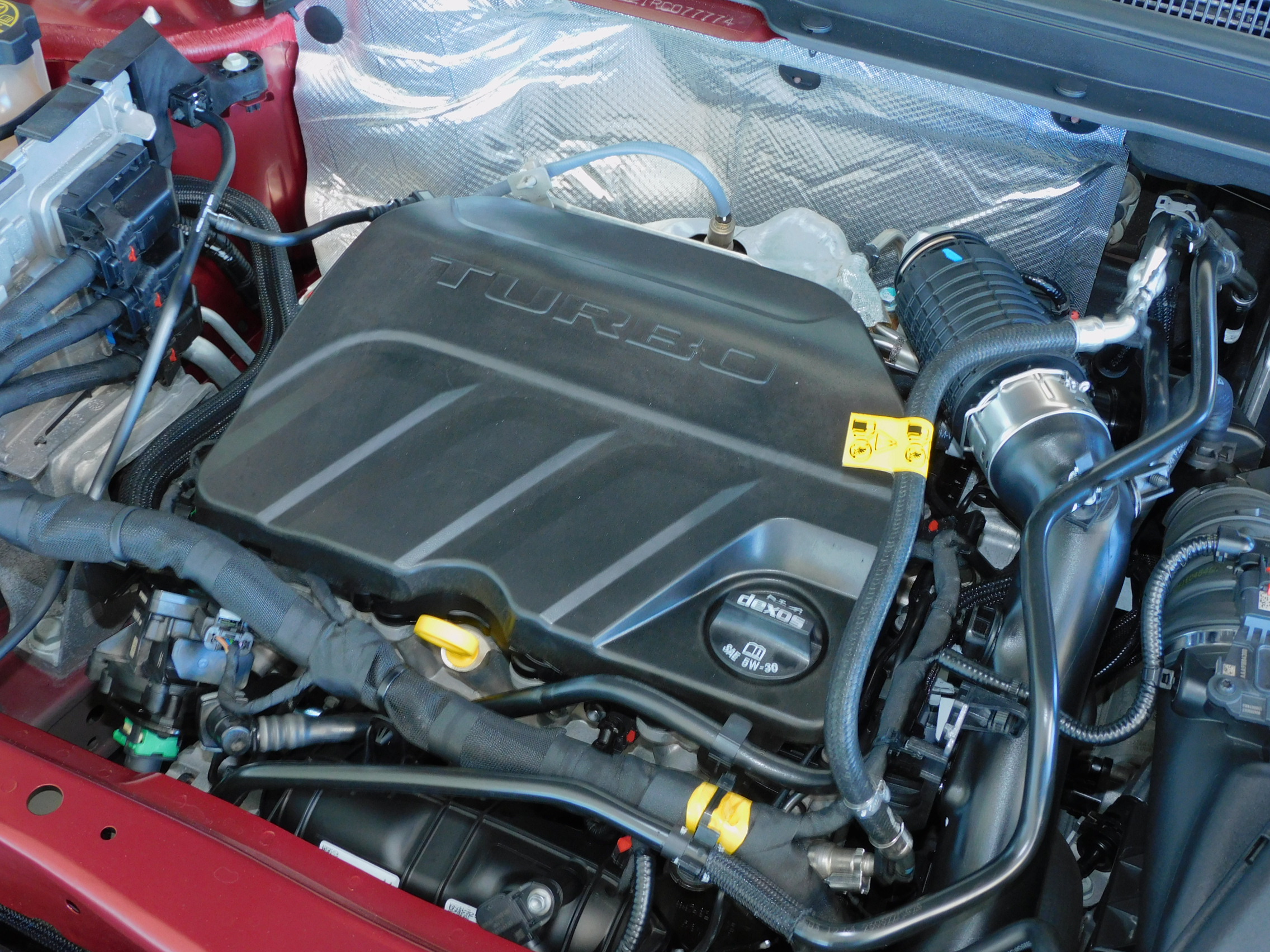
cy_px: 476
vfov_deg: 32.2
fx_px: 1651
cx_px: 635
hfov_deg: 42.1
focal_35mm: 45
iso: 200
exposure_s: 1/30
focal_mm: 8.1
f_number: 4
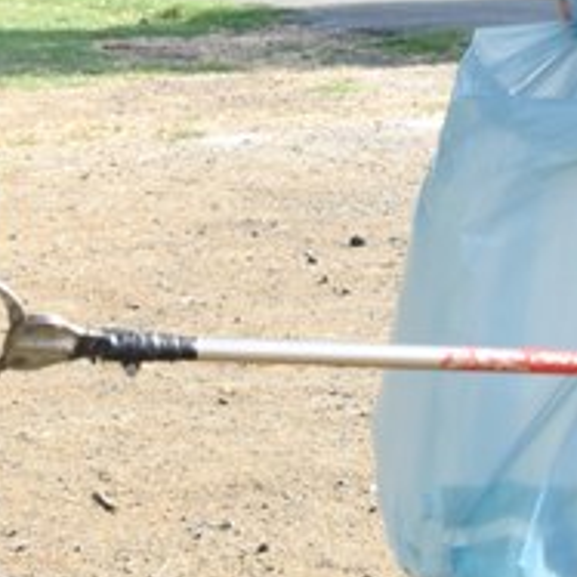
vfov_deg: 11.3
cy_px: 116
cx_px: 432
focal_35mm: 154
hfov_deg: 11.3
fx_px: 2904
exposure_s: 1/160
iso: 100
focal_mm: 22
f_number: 6.3
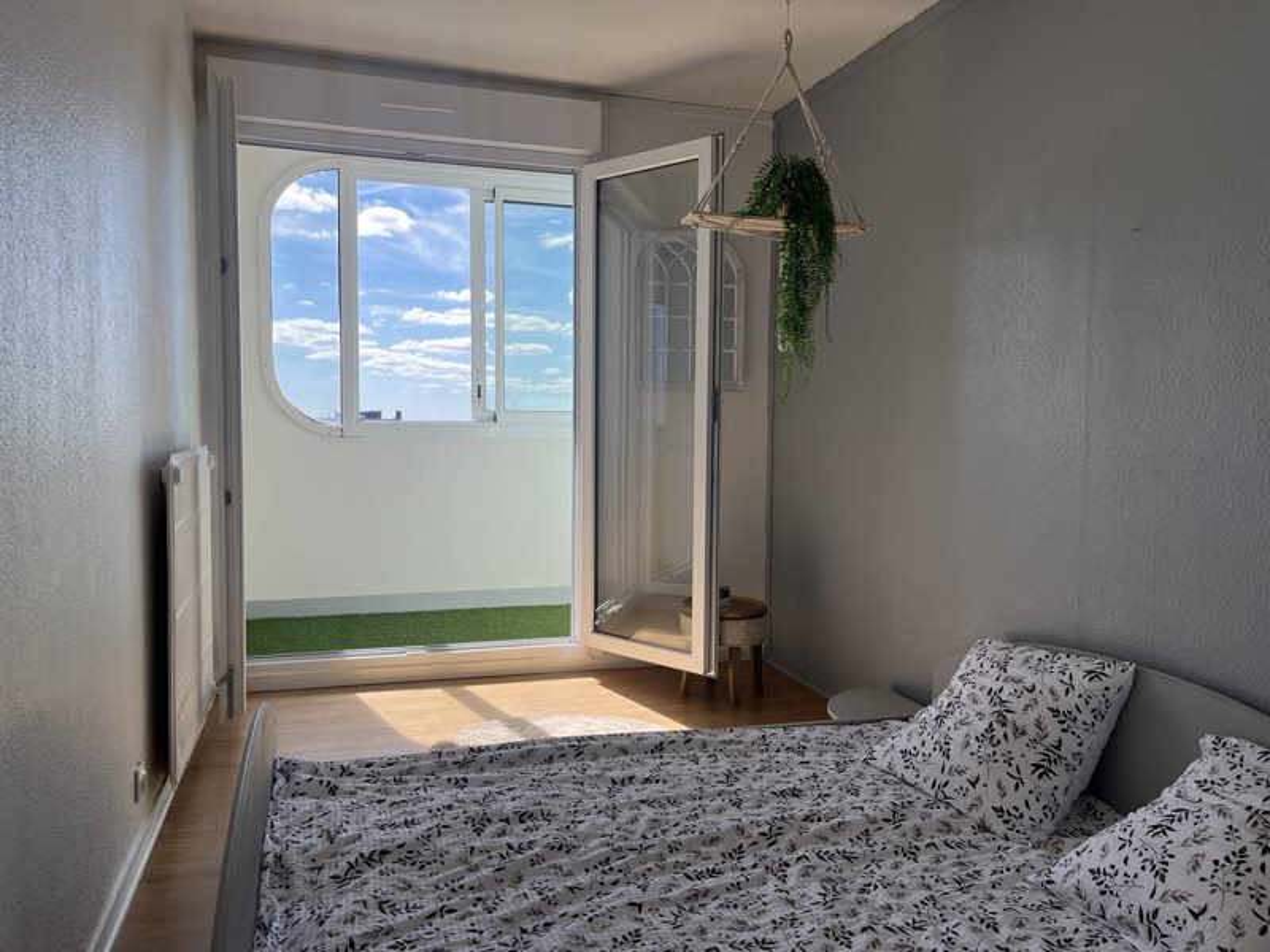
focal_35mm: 26
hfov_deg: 67.3
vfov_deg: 53.1
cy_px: 476
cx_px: 635
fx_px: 954
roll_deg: +0.3
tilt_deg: -3.6
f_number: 1.6
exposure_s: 1/1199
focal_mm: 5.1
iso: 50
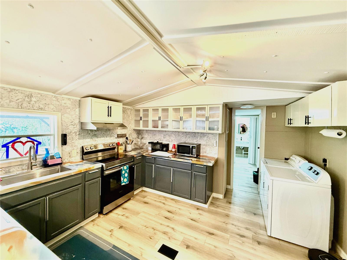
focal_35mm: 14
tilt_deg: -1.1
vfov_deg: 85.7
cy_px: 130
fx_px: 140
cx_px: 174
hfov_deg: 102.1
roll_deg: -1.7
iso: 500
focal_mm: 2.22
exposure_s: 1/60
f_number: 2.2
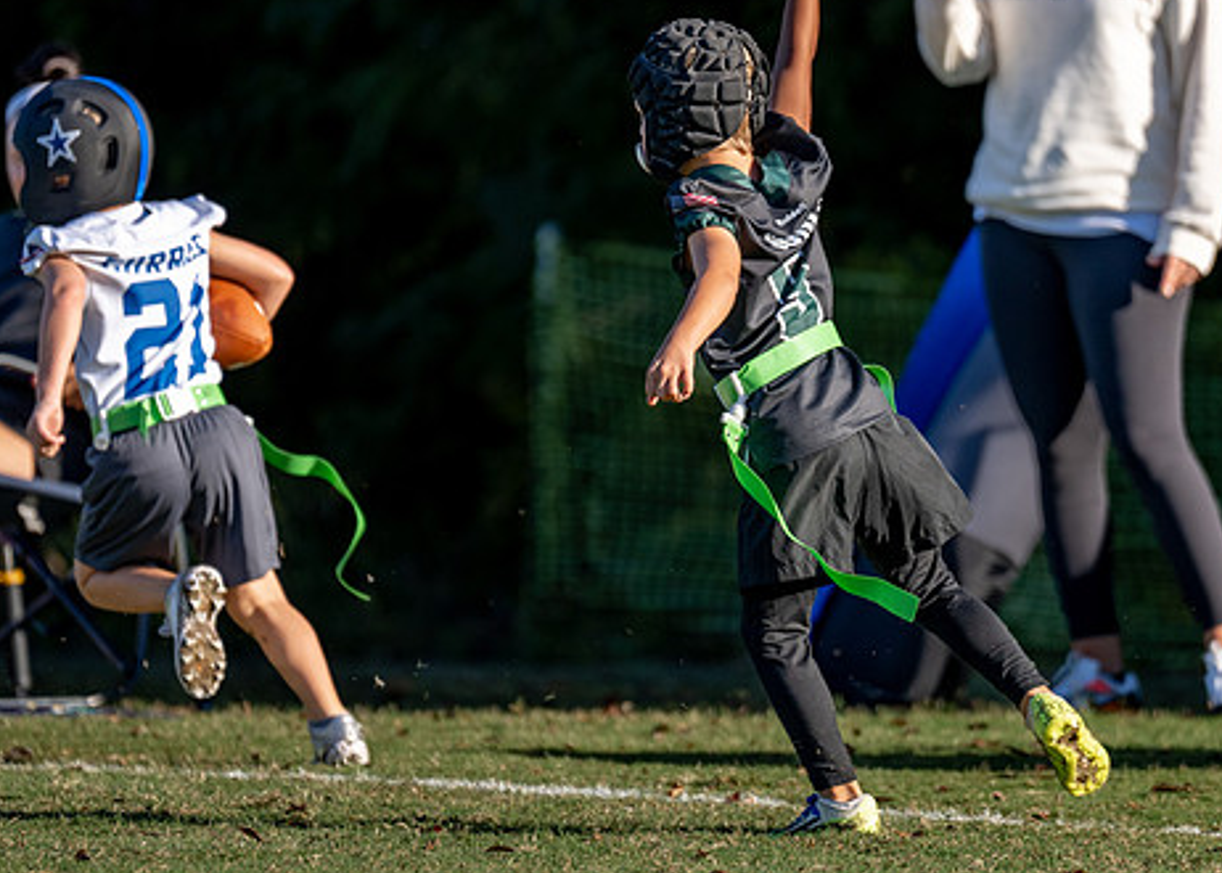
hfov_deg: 4.6
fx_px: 15062
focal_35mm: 434
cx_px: 742
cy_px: 397
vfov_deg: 3.3
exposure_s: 1/1600
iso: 100
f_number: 2.8
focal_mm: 200
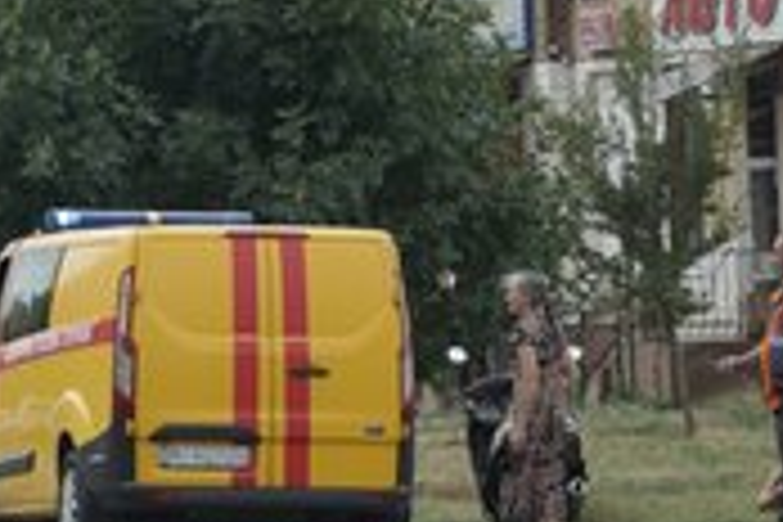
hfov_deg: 3.0
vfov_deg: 2.0
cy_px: 218
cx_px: -86
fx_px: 15006
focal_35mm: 690
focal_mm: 300
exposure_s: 1/400
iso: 125
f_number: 5.6
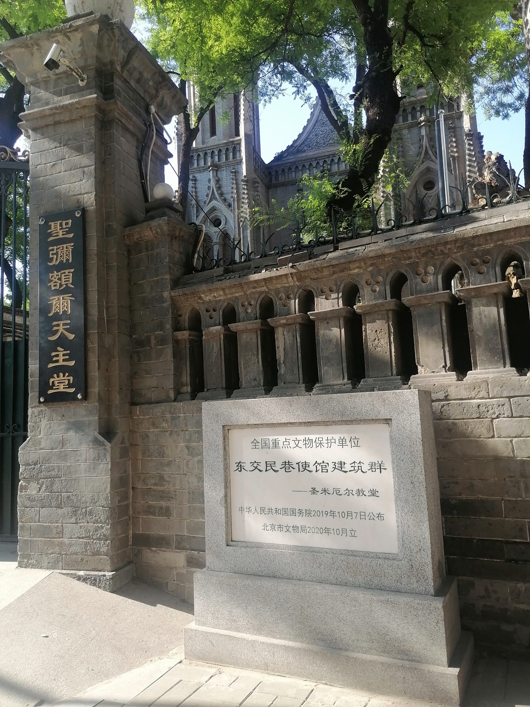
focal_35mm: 27
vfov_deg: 65.3
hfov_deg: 51.4
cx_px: 265
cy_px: 354
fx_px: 551
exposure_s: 1/333
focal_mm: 5.3
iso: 50
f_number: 1.8
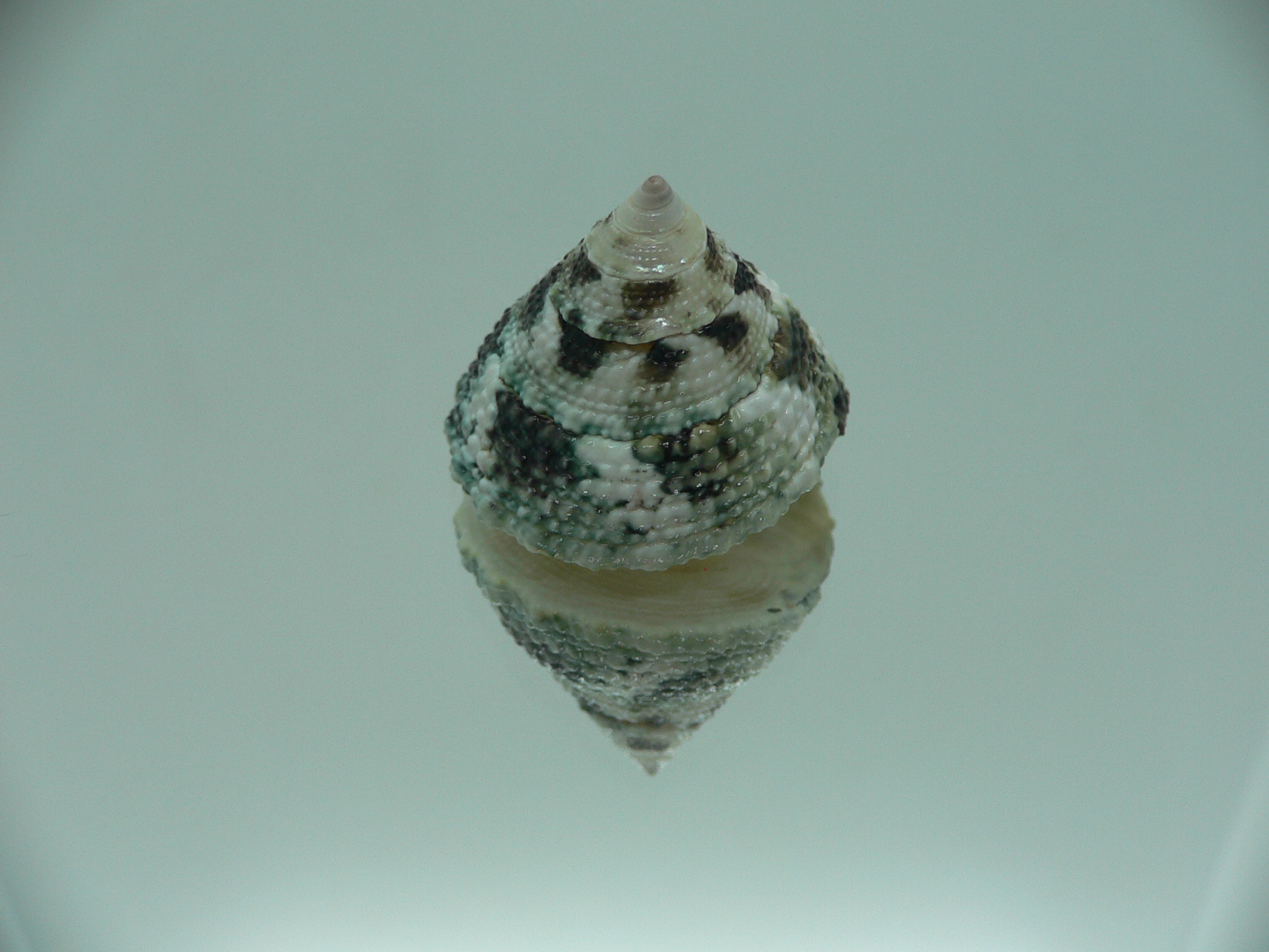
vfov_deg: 40.7
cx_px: 634
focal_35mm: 35
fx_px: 1283
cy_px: 476
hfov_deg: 52.6
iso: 80
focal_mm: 4.6
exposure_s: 1/60
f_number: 2.8
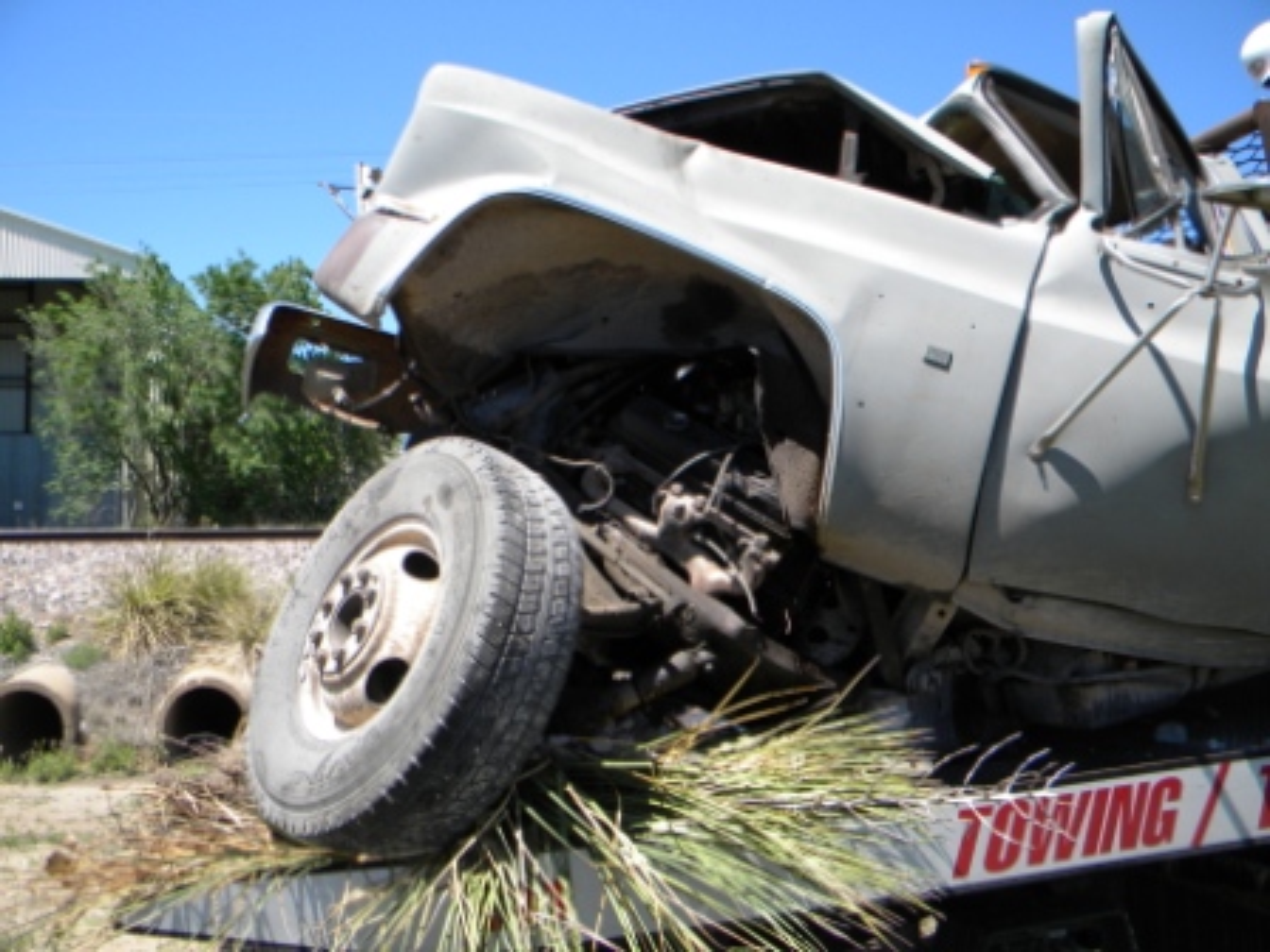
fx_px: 1027
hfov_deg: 63.4
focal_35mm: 28
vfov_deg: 49.7
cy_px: 476
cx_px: 635
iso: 80
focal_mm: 5
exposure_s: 1/575
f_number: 3.5
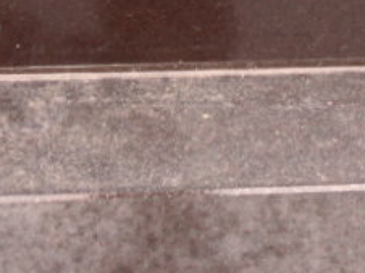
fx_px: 2391
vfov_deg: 6.4
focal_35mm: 227
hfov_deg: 8.4
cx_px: 657
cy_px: -223
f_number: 3.8
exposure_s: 1/45
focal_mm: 8.2
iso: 100
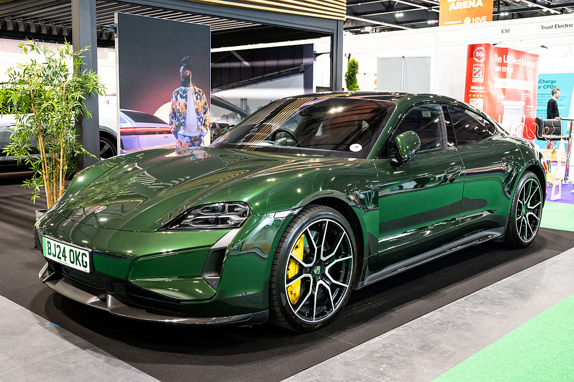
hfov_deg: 51.9
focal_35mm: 37
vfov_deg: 35.9
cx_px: 287
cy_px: 191
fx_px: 589
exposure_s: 1/40
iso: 1250
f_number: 5.6
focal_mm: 37
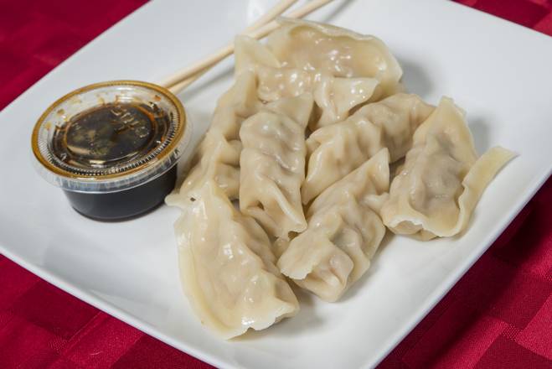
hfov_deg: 21.4
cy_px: 180
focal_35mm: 95
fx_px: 1460
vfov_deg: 14.4
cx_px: 290
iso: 200
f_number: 10
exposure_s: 1/125
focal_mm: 56
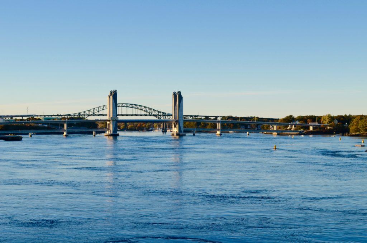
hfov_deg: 32.0
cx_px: 184
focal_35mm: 63
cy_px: 122
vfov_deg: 21.5
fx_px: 641
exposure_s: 1/250
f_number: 8
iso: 160
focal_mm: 42
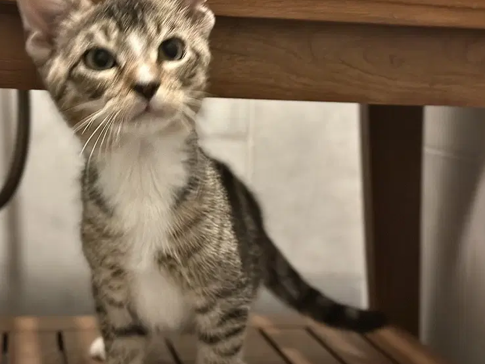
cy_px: 176
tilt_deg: -6.0
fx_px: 911
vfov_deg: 22.6
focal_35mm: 65
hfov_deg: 29.7
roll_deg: -2.5
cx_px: 197
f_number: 1.78
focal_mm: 6.86
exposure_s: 1/30
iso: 640
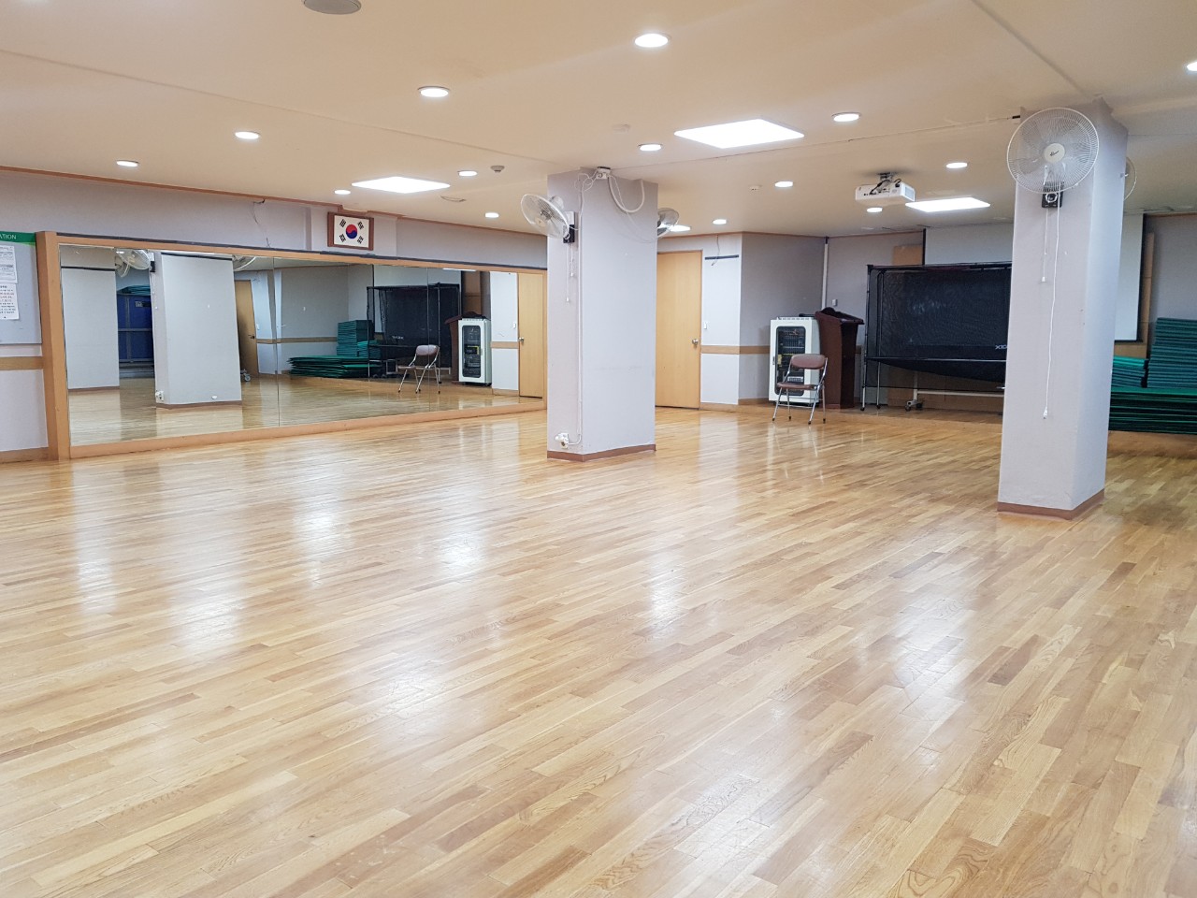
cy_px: 449
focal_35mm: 26
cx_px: 598
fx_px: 899
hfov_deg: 67.3
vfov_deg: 53.1
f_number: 1.7
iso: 100
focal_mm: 4.2
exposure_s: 1/60.2
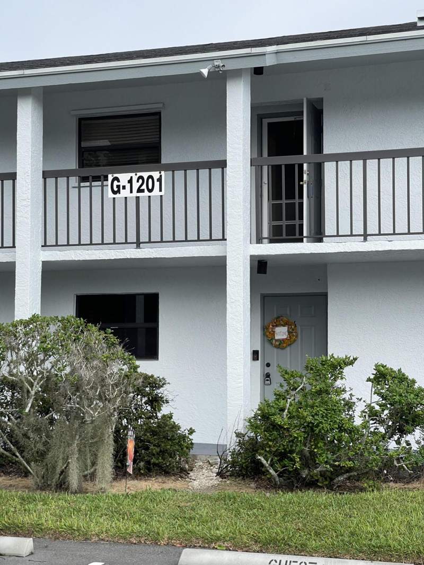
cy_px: 282
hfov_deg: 22.9
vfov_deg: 30.3
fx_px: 1045
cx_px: 212
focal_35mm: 64
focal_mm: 7.5
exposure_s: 1/354
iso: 20
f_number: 2.2
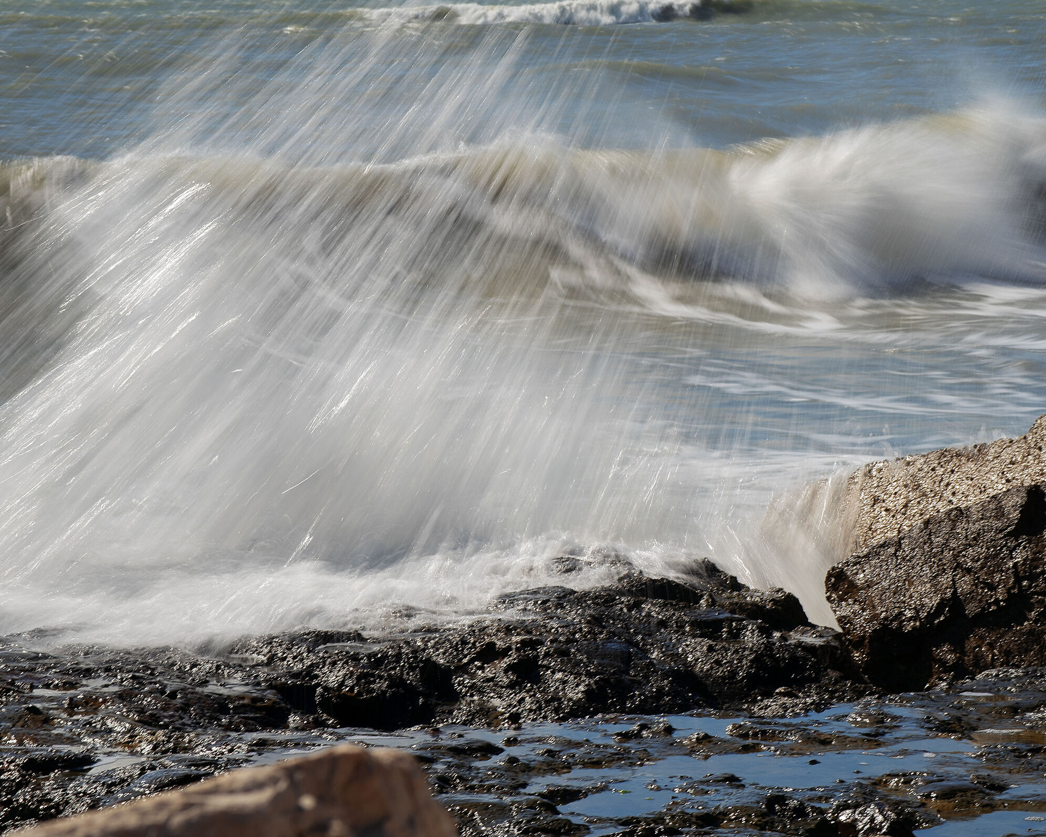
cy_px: 418
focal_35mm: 156
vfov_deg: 9.9
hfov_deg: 12.4
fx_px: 4830
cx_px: 521
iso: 100
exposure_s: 1/8
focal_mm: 92
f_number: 14
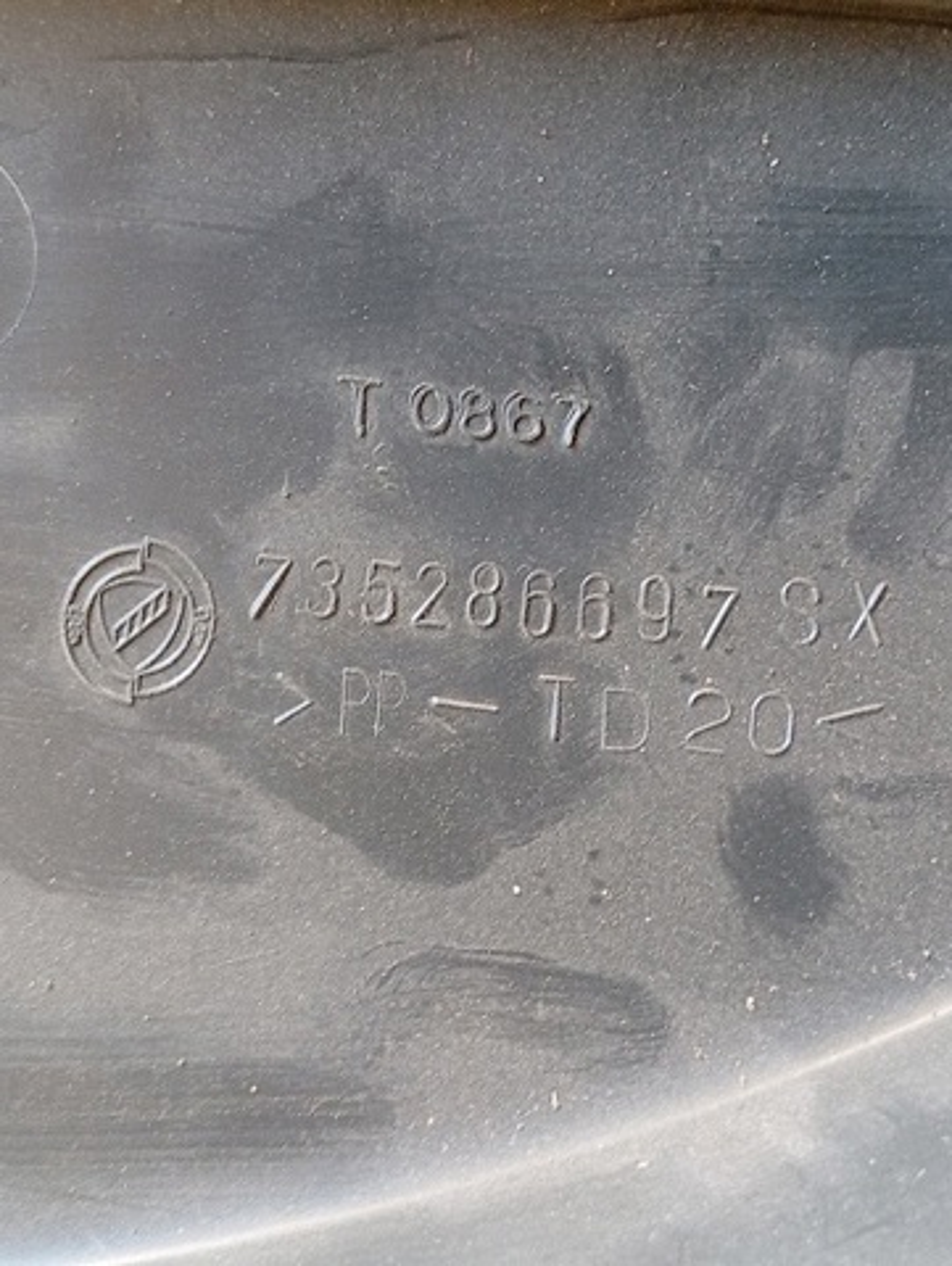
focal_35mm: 49
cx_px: 476
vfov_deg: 38.9
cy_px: 633
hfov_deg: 29.7
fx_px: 1794
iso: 607
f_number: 1.8
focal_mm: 3.96
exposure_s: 1/33.3
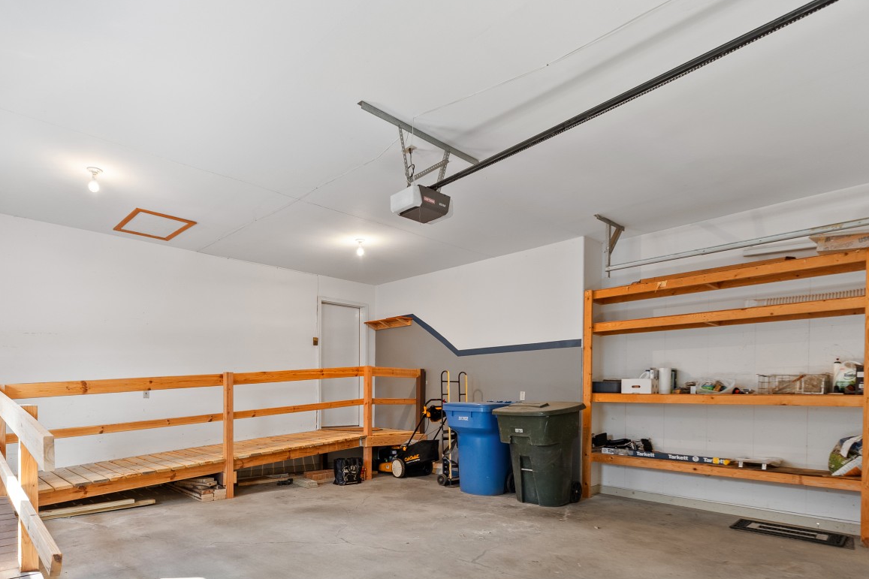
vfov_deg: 57.9
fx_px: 507
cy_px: 394
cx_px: 367
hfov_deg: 80.6
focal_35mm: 21
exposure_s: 1/30
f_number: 2.8
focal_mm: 10
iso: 400
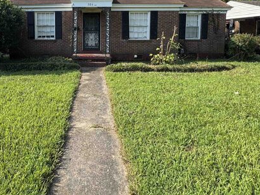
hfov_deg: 73.9
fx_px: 165
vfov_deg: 57.1
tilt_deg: -3.8
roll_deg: -0.1
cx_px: 86
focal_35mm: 22
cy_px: 42
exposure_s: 1/569
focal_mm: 2.22
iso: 40
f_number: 2.2
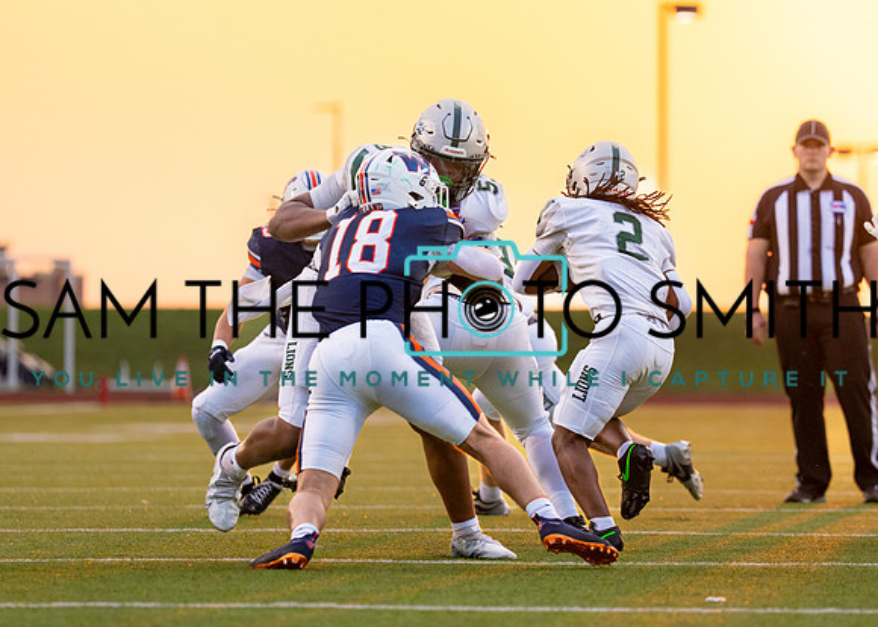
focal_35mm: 303
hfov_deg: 6.7
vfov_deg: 4.8
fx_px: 7545
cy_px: 300
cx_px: 628
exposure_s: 1/2000
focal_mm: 168
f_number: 2.8
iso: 800
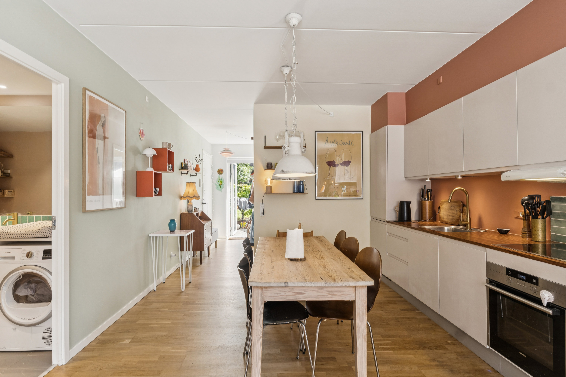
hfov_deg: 87.2
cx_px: 283
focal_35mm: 19
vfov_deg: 64.8
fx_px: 297
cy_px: 188
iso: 250
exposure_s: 1/30
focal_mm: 12.6
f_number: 7.1
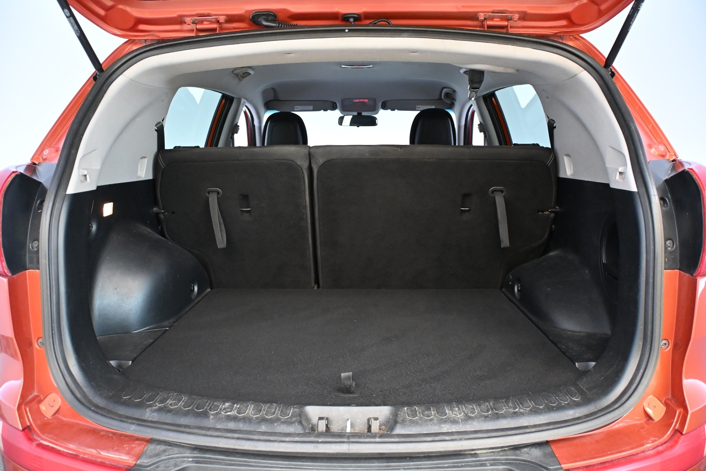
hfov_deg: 43.0
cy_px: 236
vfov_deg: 29.4
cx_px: 353
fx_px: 897
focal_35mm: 46
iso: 3200
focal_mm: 30.5
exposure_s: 1/80
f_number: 4.8
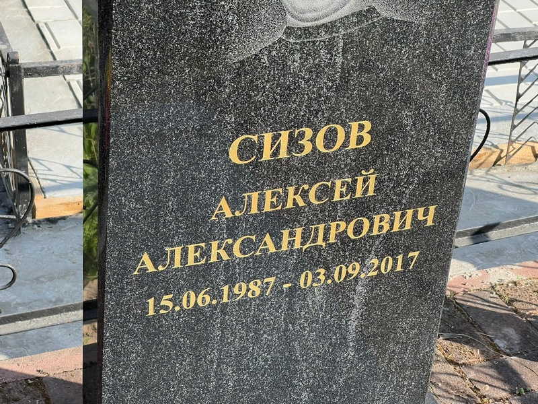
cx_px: 269
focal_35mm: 77
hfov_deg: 25.3
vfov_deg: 19.1
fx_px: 1197
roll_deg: +0.0
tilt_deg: -32.0
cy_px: 202
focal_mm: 9
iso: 32
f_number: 2.8
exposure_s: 1/256
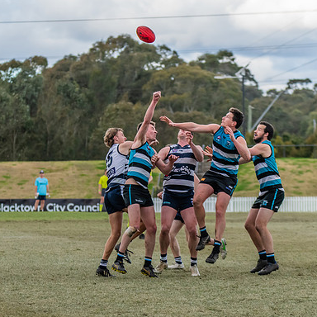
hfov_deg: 6.9
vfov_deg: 6.9
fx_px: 2621
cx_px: 106
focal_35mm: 253
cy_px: 180
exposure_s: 1/1600
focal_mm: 150
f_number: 5
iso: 1100
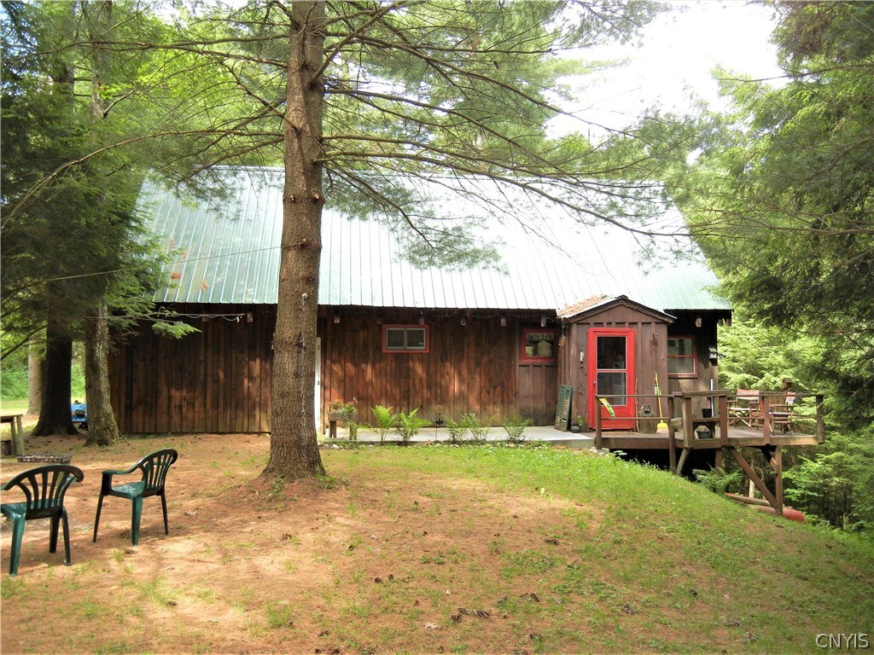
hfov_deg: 60.0
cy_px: 328
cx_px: 437
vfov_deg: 46.8
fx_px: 757
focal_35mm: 30
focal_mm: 5.4
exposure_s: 1/184
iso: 230
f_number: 3.5
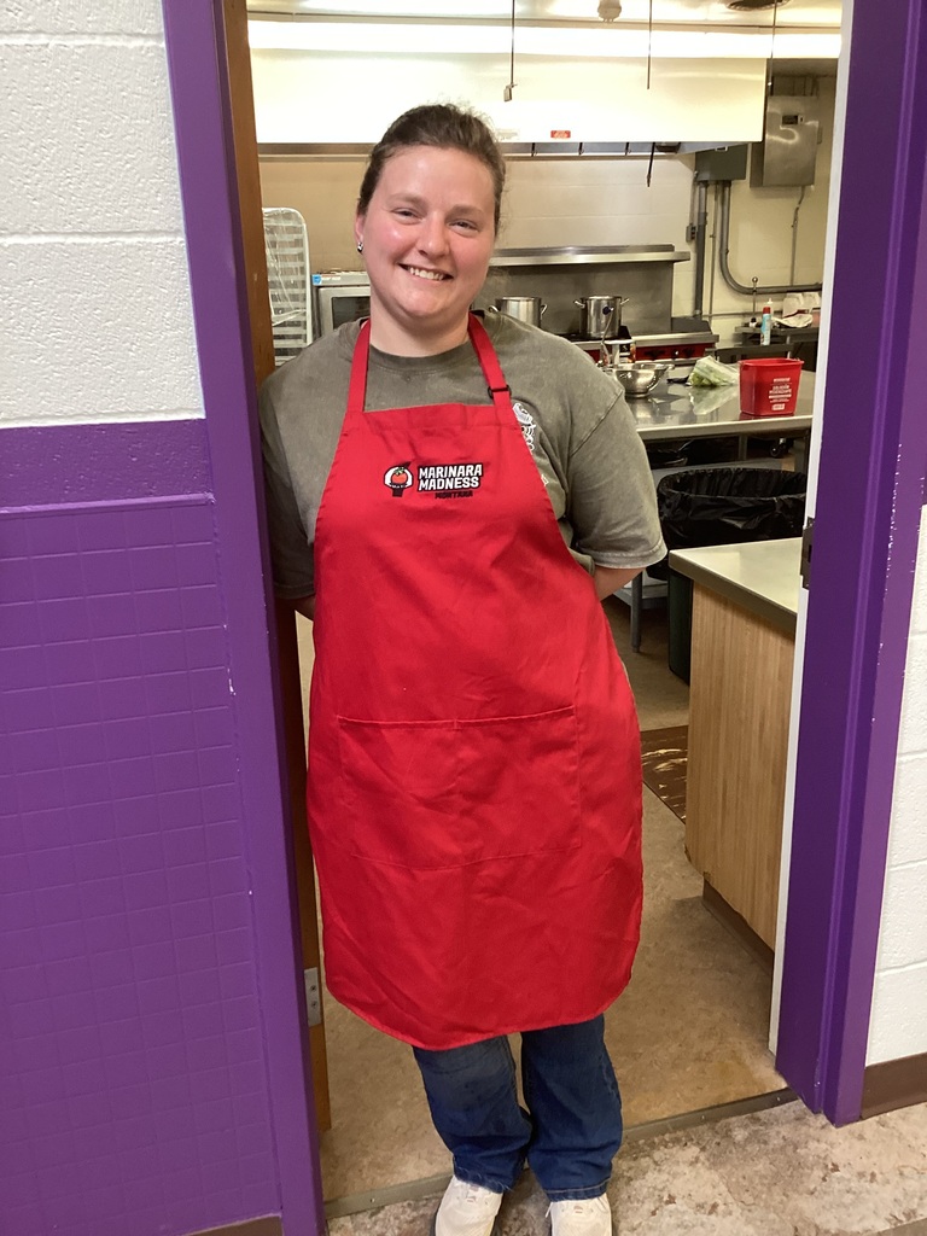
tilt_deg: -20.1
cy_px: 618
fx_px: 1107
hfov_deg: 45.4
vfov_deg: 58.4
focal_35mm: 31
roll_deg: +2.3
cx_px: 464
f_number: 2.4
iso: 125
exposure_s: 1/60
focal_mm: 3.3
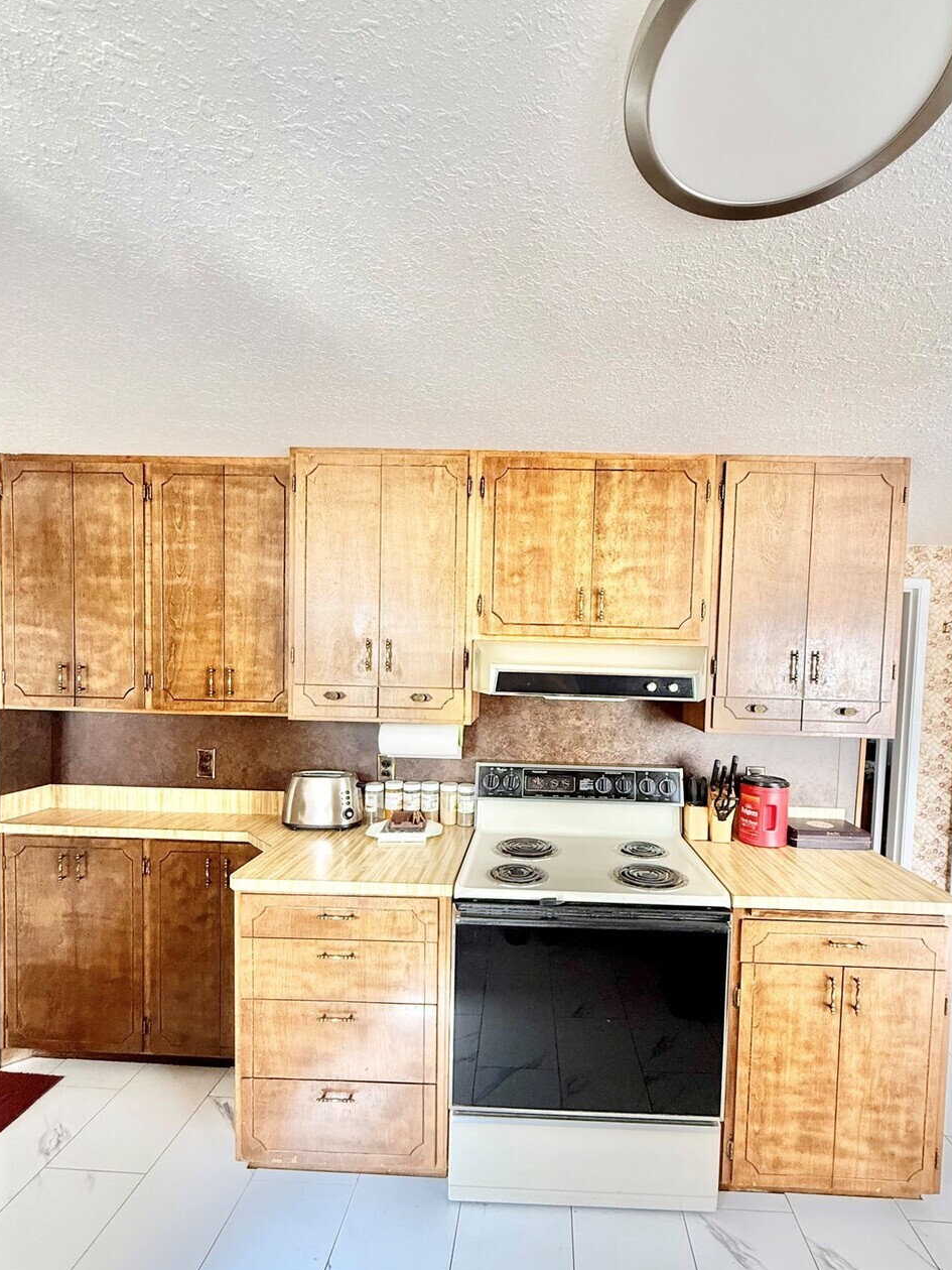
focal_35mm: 16
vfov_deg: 94.2
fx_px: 587
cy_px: 694
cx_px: 522
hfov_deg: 77.9
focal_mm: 2.22
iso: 250
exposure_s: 1/99
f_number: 2.2
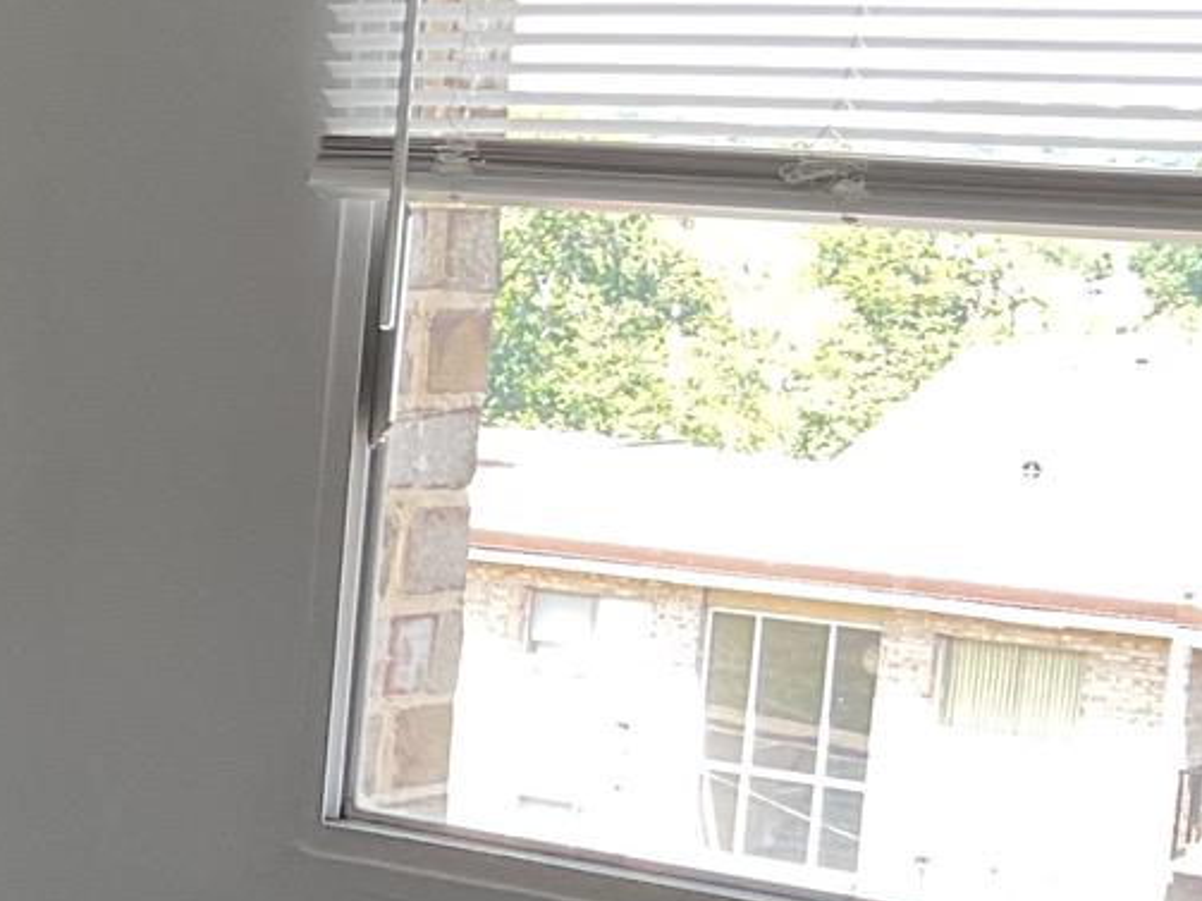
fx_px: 4096
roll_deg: -0.9
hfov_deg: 14.7
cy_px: 774
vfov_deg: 12.5
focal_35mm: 118
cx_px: -949
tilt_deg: -11.0
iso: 40
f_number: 1.8
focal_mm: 3
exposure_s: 1/60
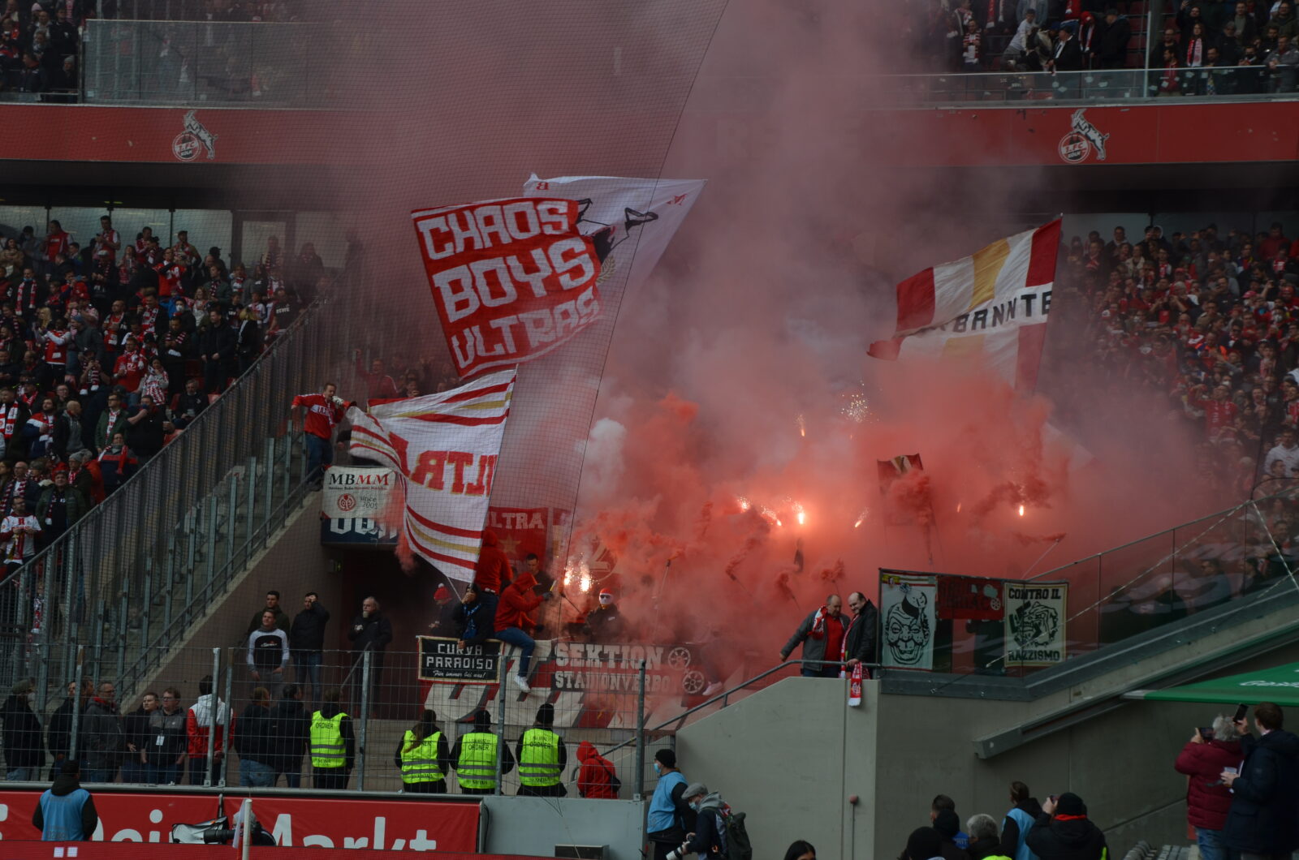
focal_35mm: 78
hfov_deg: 26.0
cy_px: 430
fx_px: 2809
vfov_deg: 17.4
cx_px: 650
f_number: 8
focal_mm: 52
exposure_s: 1/250
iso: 200
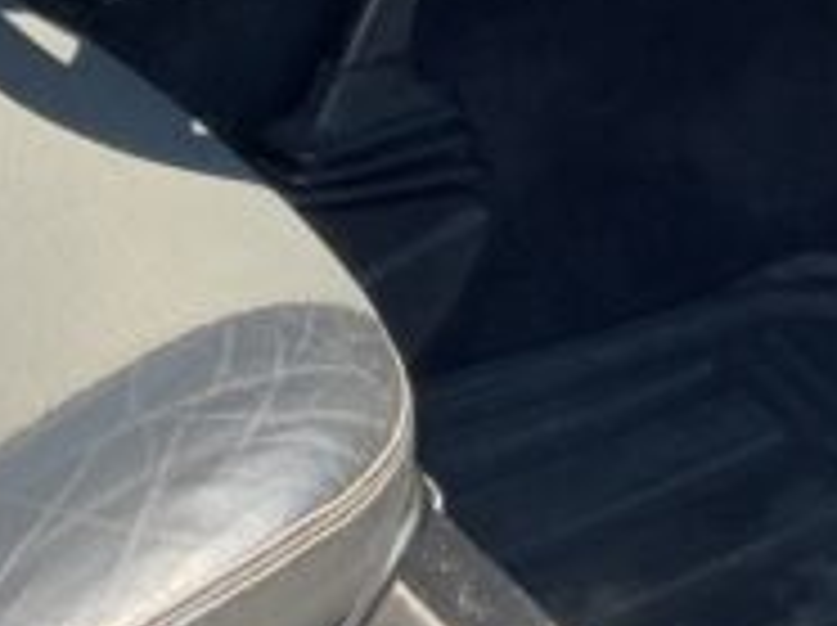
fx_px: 3864
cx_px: 963
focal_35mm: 160
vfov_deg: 8.9
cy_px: -464
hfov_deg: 12.1
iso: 16
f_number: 1.8
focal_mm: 3
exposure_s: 1/353
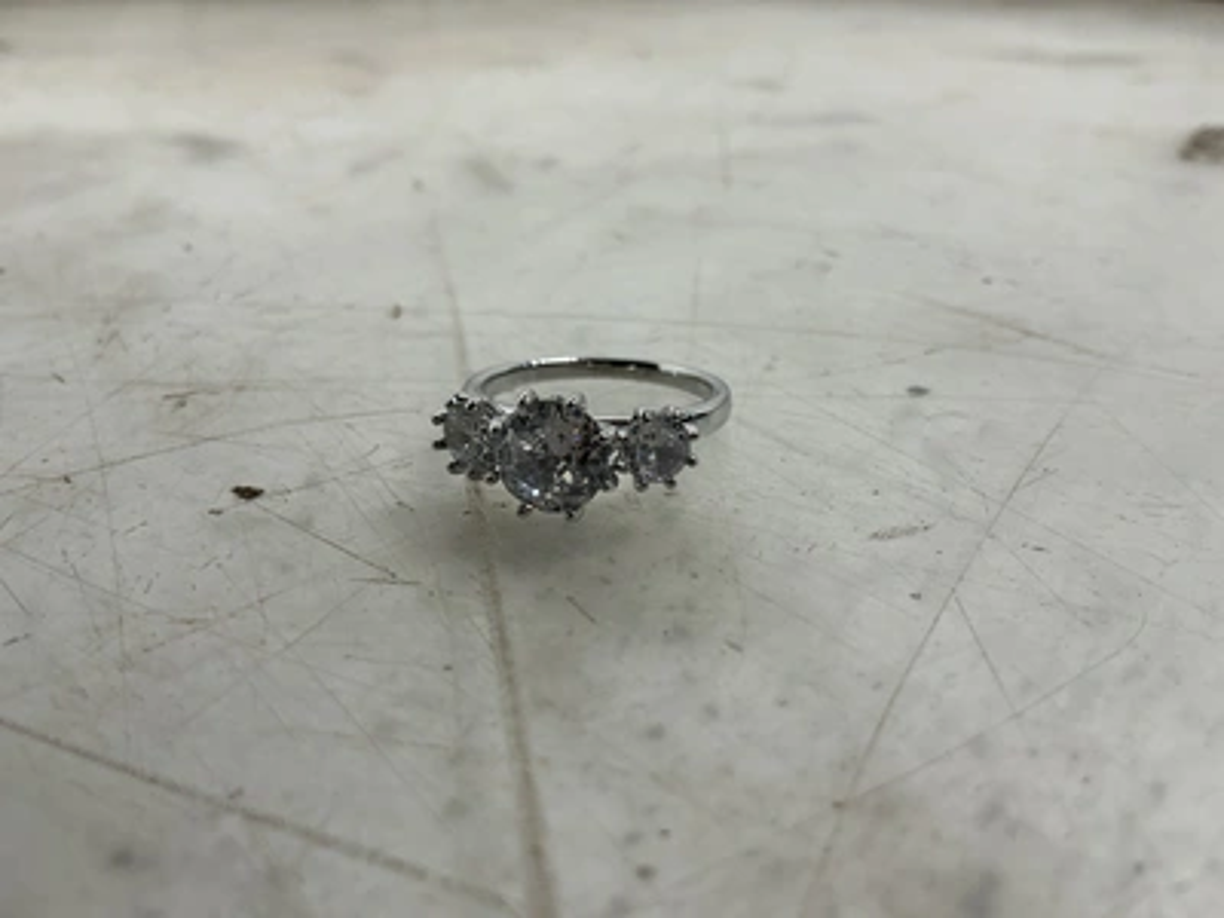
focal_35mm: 28
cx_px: 612
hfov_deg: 63.4
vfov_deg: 49.7
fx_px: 990
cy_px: 459
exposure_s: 1/120
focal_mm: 3
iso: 40
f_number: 1.8
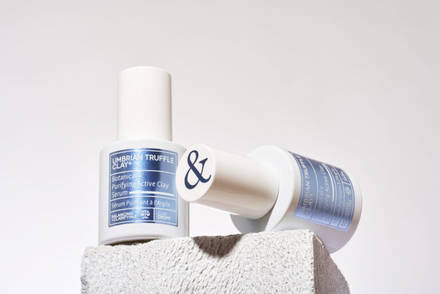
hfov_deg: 19.5
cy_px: 147
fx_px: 1283
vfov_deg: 13.0
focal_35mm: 105
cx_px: 220
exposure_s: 1/160
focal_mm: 105
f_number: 22
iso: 64
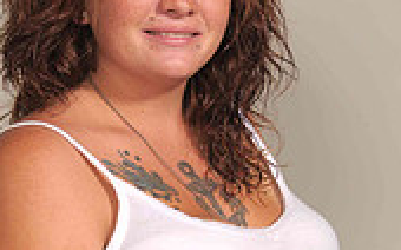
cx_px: 216
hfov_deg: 10.0
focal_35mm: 210
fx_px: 2293
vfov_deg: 6.2
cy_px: 281
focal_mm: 52
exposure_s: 1/60
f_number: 5.6
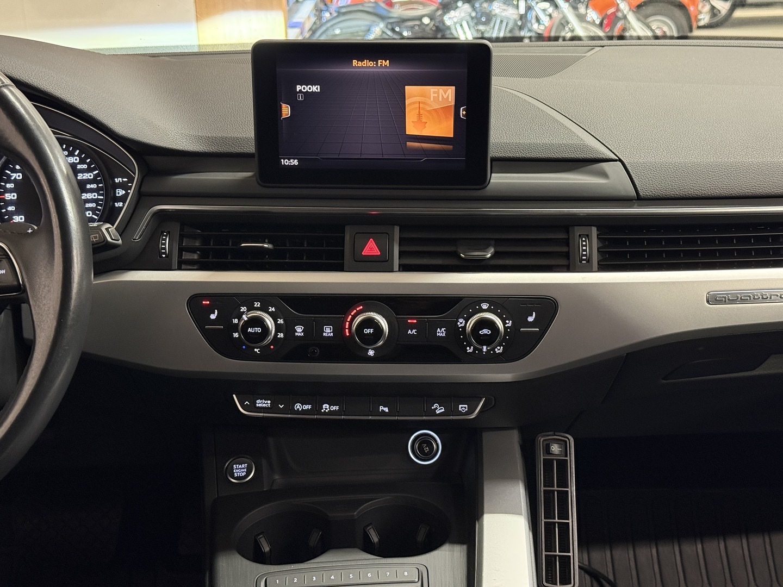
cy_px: 294
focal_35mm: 48
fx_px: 1086
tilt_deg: -17.0
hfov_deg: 39.7
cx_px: 392
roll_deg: +1.1
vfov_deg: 30.3
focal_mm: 6.76
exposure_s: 1/33
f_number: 1.78
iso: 400
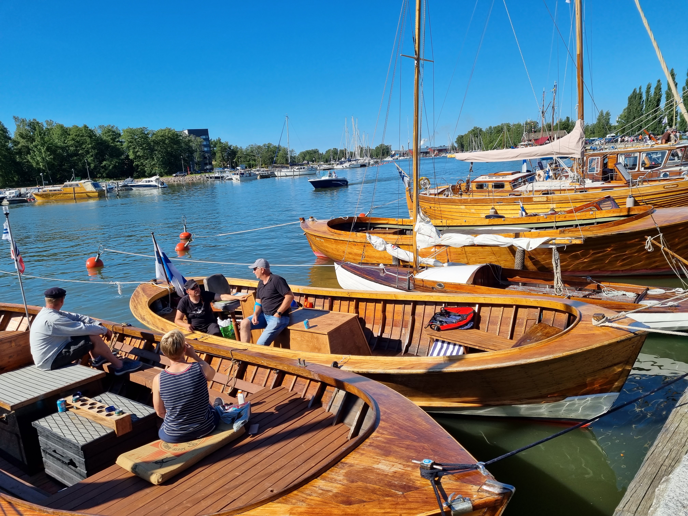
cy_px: 258
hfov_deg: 67.3
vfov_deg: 53.1
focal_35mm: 26
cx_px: 344
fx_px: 517
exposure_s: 1/2768
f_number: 1.8
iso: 50
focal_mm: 5.4
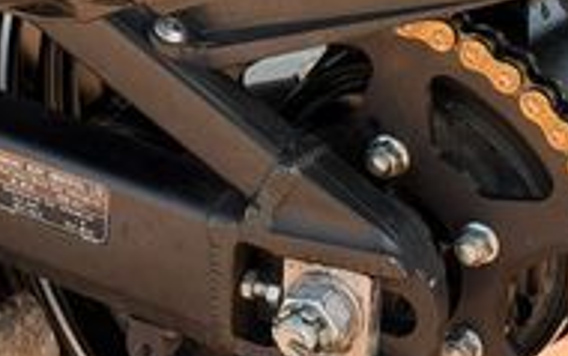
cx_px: 398
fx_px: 2649
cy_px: 317
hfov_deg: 12.2
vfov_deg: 7.7
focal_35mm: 171
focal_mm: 6.76
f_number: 1.78
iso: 80
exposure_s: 1/1133
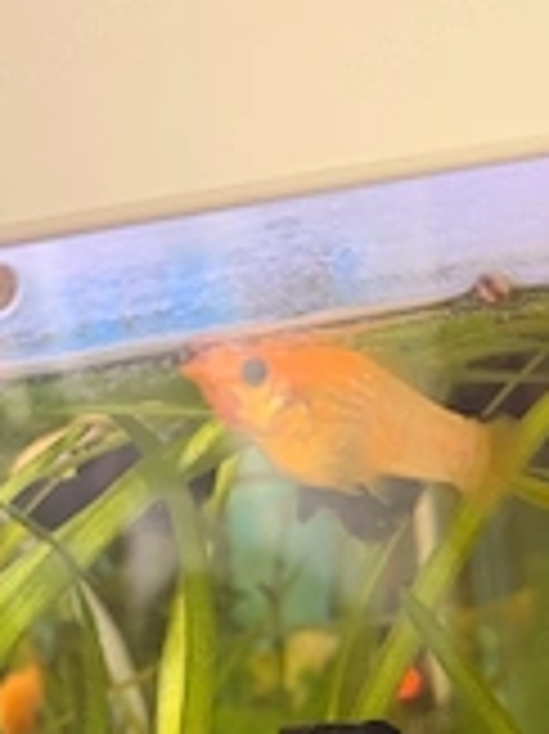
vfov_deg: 30.3
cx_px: 225
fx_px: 1249
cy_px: 748
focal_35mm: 59
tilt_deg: -19.0
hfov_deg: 24.7
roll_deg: +9.7
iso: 250
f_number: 1.78
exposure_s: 1/50
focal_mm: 6.76
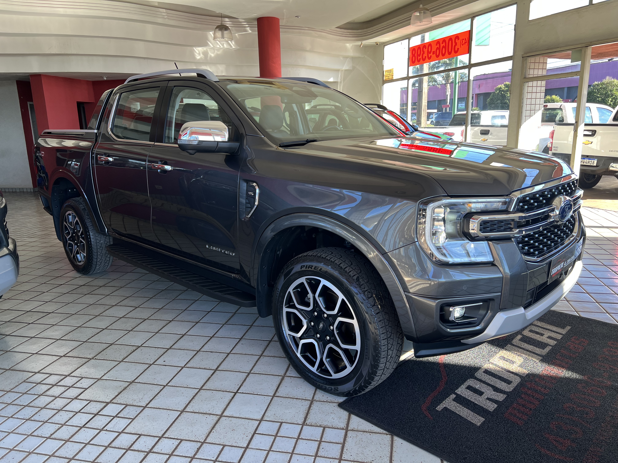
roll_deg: +1.8
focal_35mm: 26
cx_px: 309
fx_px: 464
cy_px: 232
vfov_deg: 53.1
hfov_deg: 67.3
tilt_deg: -12.8
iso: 40
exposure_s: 1/121
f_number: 1.5
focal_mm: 5.7
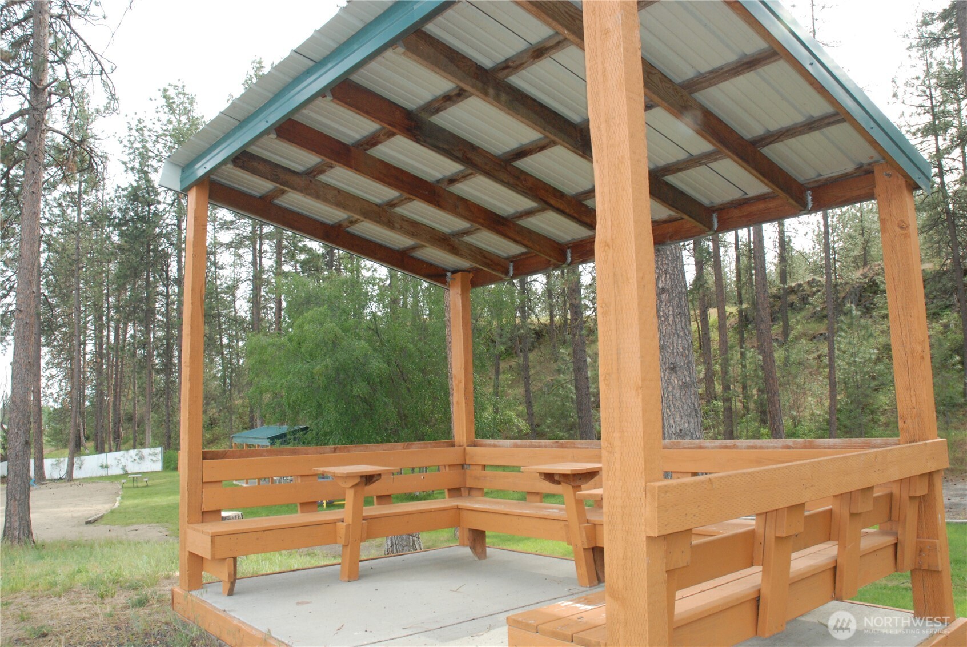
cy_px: 324
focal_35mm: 27
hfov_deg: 67.3
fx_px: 726
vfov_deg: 48.0
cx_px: 484
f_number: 9
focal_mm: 18
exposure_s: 1/200
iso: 800
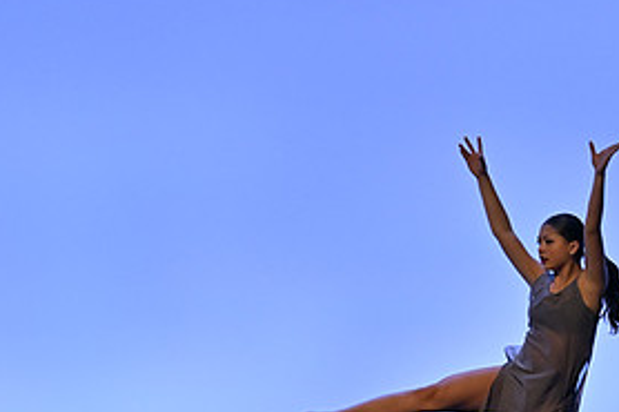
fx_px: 4554
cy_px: 399
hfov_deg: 7.8
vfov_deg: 5.2
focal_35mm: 265
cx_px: 492
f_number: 2.8
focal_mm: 85
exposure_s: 1/500
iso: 500
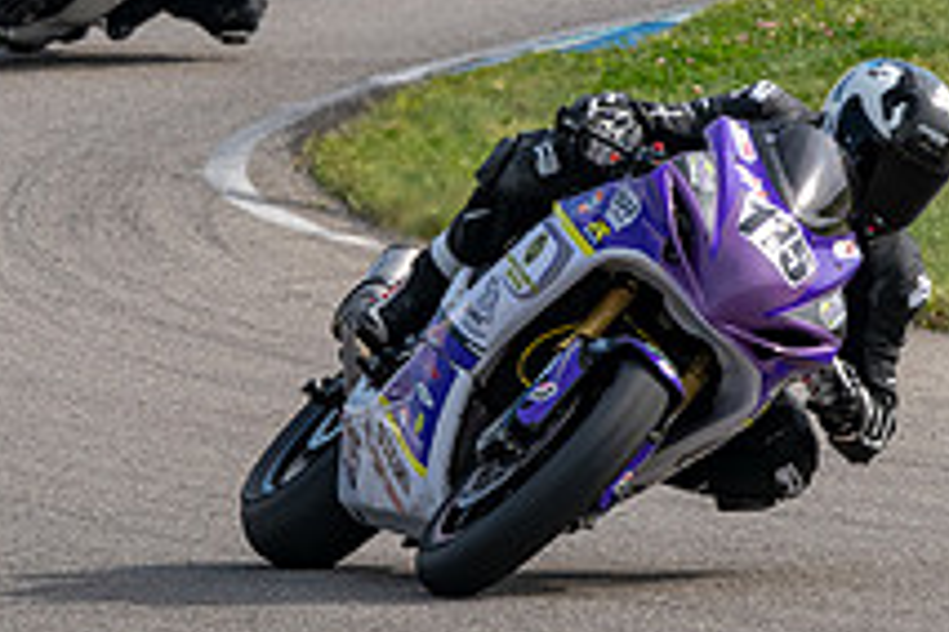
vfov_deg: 1.5
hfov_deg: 2.3
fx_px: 23512
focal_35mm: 892
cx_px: 532
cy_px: 247
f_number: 11
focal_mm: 220
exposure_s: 1/800
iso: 500
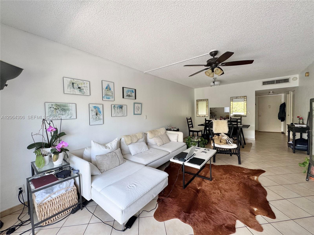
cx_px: 157
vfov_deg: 85.7
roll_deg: +1.7
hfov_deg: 102.1
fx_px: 127
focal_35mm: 14
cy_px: 118
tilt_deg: -1.9
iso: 80
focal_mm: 2.22
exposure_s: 1/99
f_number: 2.2
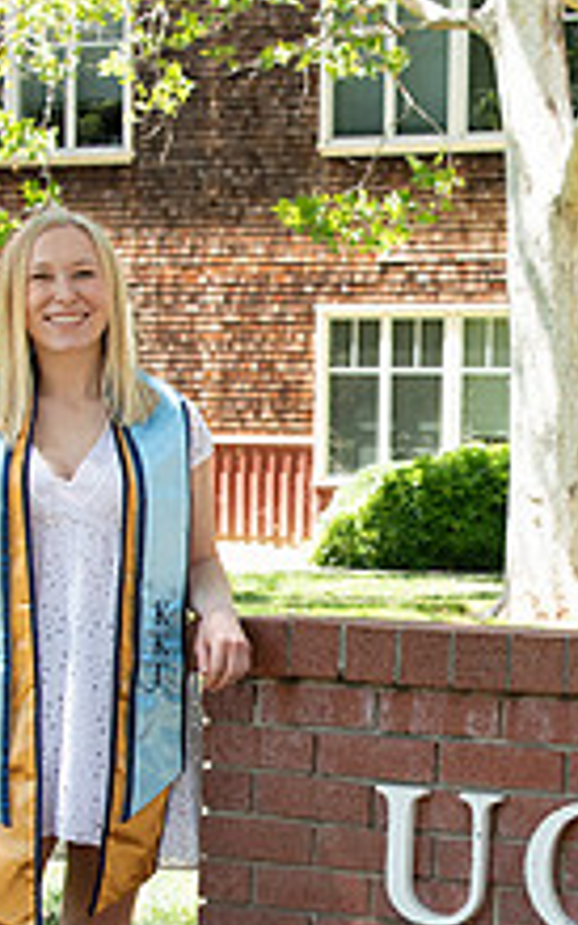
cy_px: 707
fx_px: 2720
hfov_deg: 12.0
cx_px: 523
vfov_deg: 19.1
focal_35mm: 108
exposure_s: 1/500
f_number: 5.6
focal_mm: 40
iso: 640
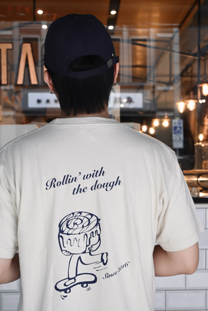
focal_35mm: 46
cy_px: 156
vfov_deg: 43.0
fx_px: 396
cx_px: 104
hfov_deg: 29.4
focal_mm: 30.5
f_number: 5.6
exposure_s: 1/25
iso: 220
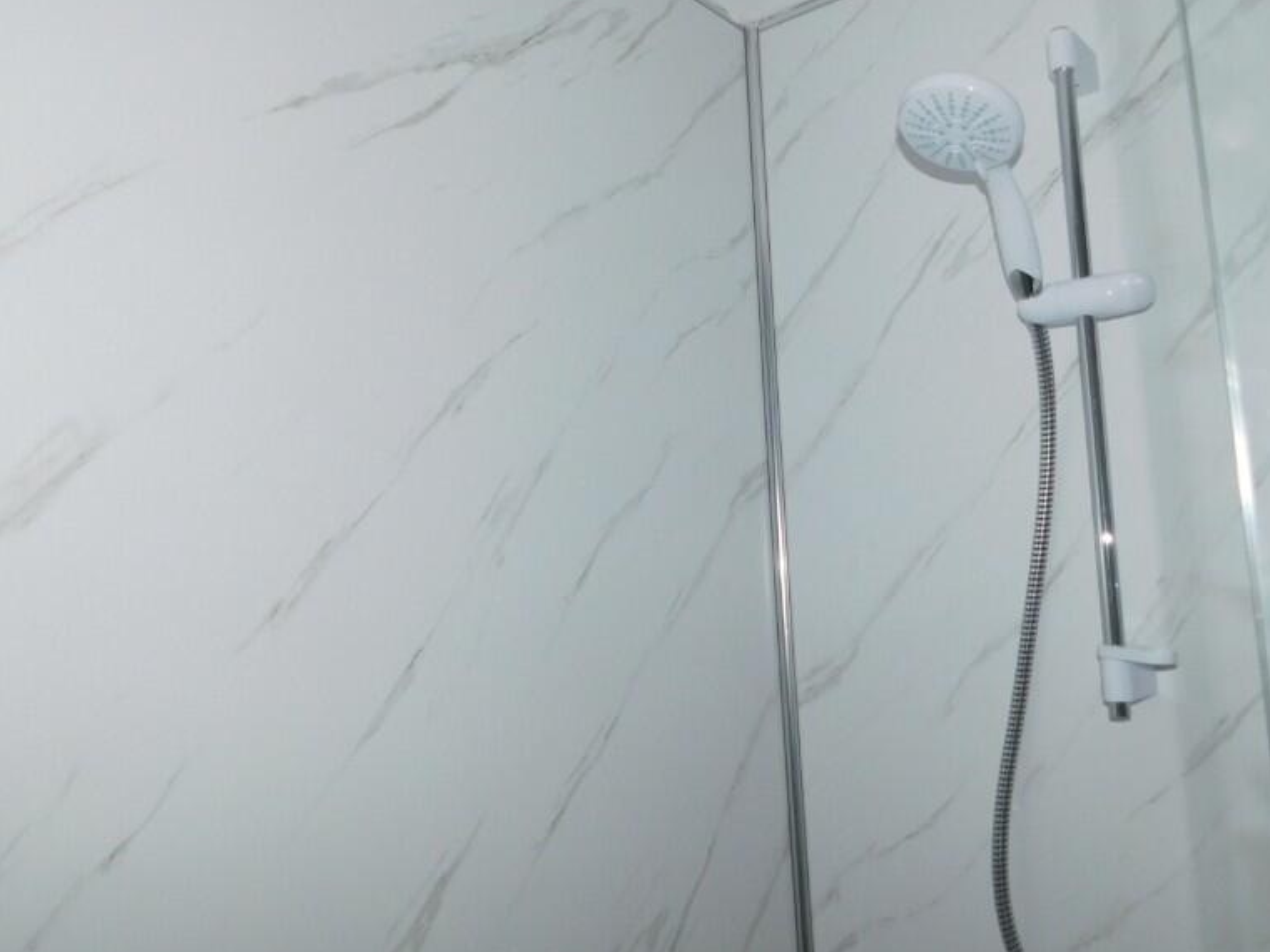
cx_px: 745
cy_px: 436
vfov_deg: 45.4
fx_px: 1137
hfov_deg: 58.0
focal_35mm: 31
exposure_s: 1/30
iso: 200
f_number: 3
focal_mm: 4
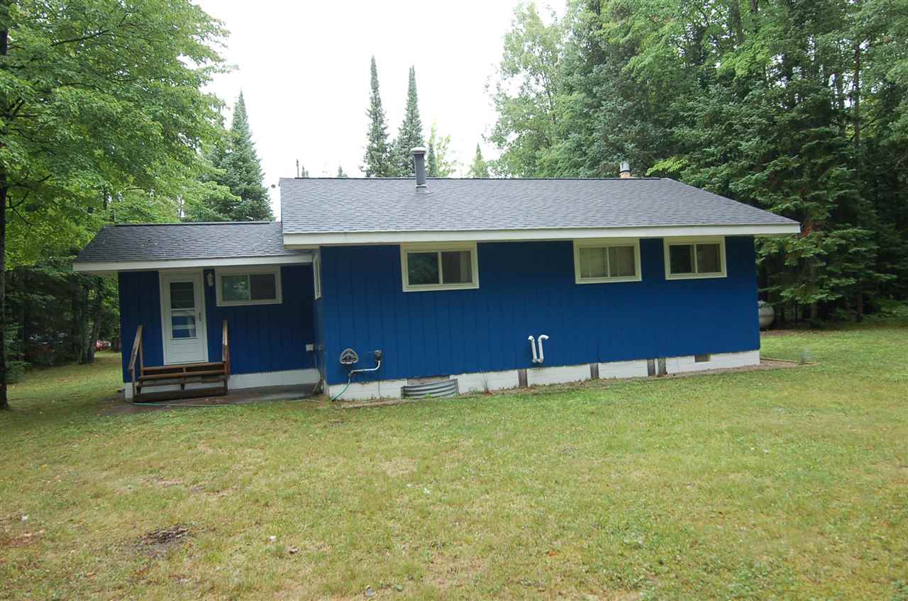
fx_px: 642
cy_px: 300
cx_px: 454
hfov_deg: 70.5
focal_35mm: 26
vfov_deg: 50.2
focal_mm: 17
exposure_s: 1/100
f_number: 5
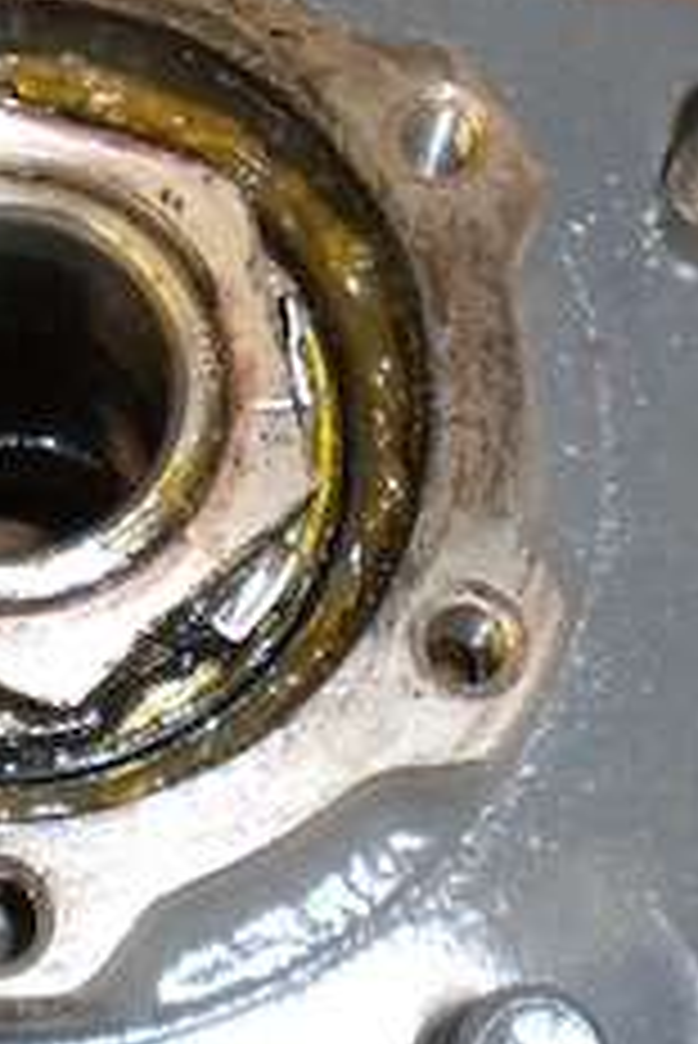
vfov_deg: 21.5
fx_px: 2730
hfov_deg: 14.2
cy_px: 266
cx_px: -72
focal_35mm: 94
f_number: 4.6
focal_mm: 6.3
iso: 400
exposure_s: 1/30
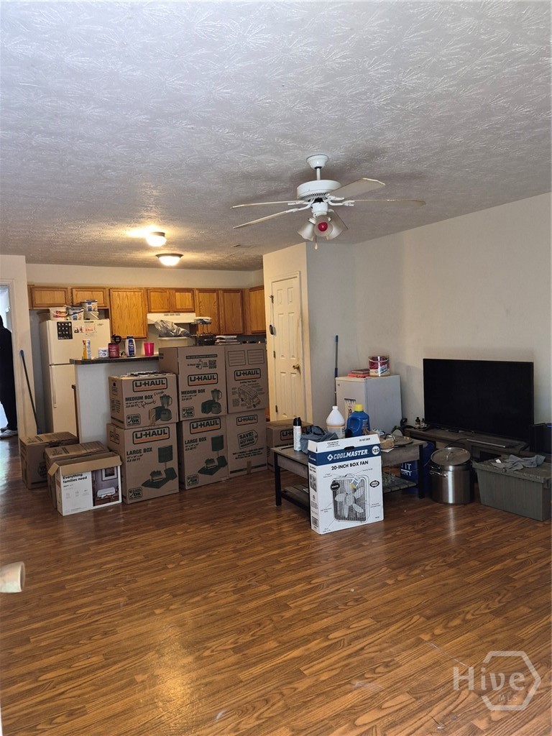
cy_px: 368
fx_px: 489
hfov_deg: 58.9
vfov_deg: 73.9
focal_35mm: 23
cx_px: 276
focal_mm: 5.4
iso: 400
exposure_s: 1/120
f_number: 1.8
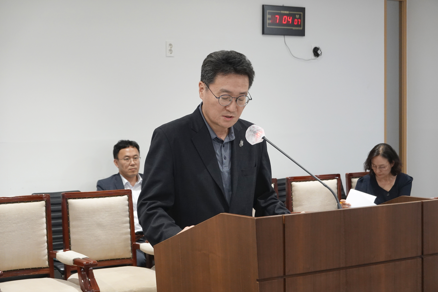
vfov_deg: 17.5
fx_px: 949
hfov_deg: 26.0
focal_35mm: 78
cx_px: 219
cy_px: 146
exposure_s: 1/40
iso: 800
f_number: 4
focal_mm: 28.54
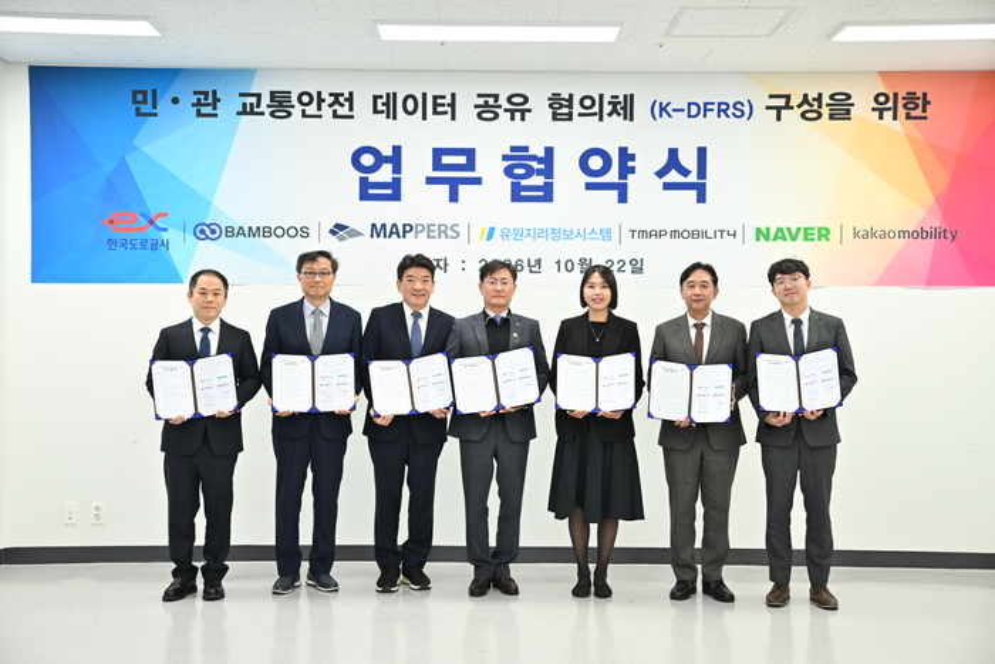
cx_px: 498
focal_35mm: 45
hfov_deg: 43.6
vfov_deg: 29.9
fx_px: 1244
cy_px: 332
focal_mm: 45
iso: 1000
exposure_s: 1/160
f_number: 3.5
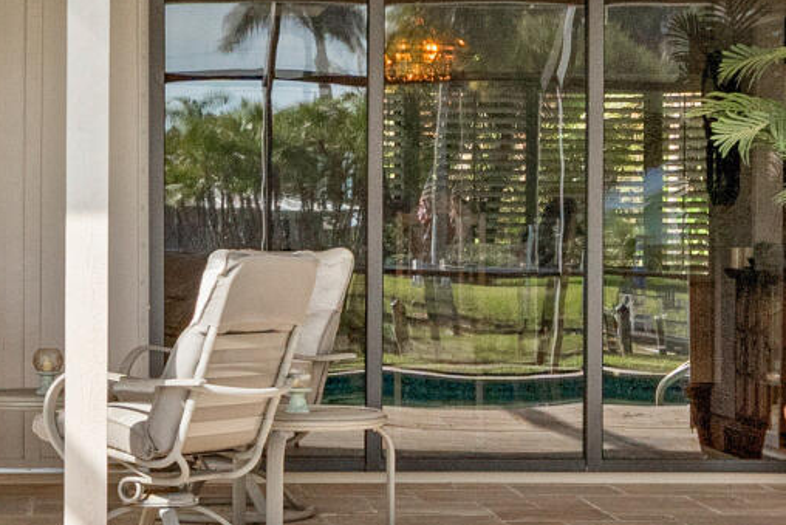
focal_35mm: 118
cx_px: 198
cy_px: 214
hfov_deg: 17.2
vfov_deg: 11.6
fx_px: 2577
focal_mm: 20
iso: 800
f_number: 8
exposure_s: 1/160
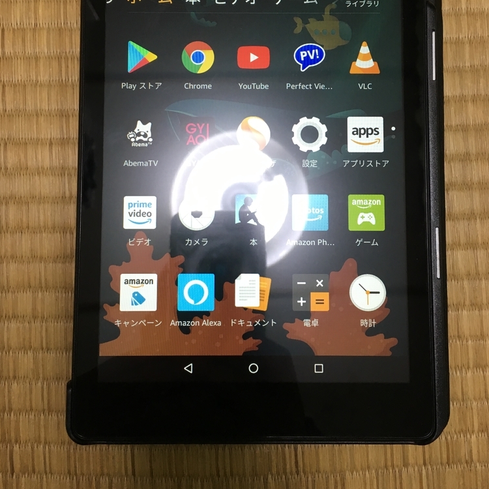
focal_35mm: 35
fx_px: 559
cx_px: 249
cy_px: 179
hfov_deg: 47.2
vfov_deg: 46.7
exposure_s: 1/30
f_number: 2.2
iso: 40
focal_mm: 4.15
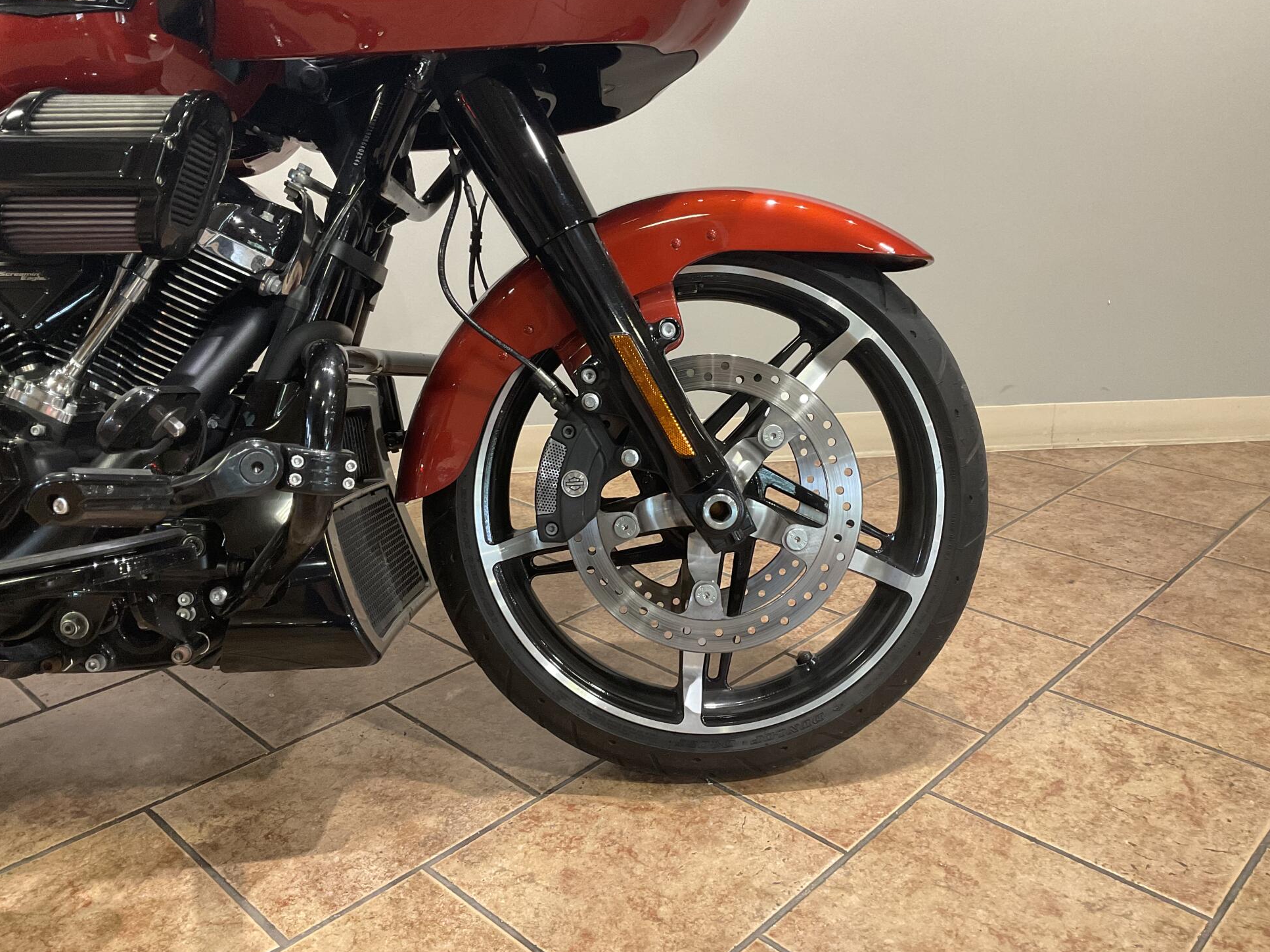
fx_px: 1101
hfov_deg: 59.9
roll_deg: +0.3
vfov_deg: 46.8
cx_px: 655
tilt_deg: -19.1
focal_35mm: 30
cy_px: 473
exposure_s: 1/60
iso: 160
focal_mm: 3
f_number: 1.8
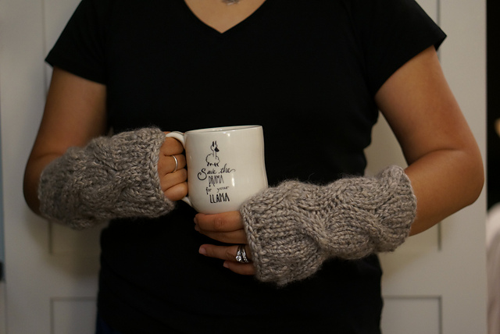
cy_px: 167
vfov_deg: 18.2
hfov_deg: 27.0
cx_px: 250
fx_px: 1043
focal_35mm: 75
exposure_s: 1/80
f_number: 1.8
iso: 800
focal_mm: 50
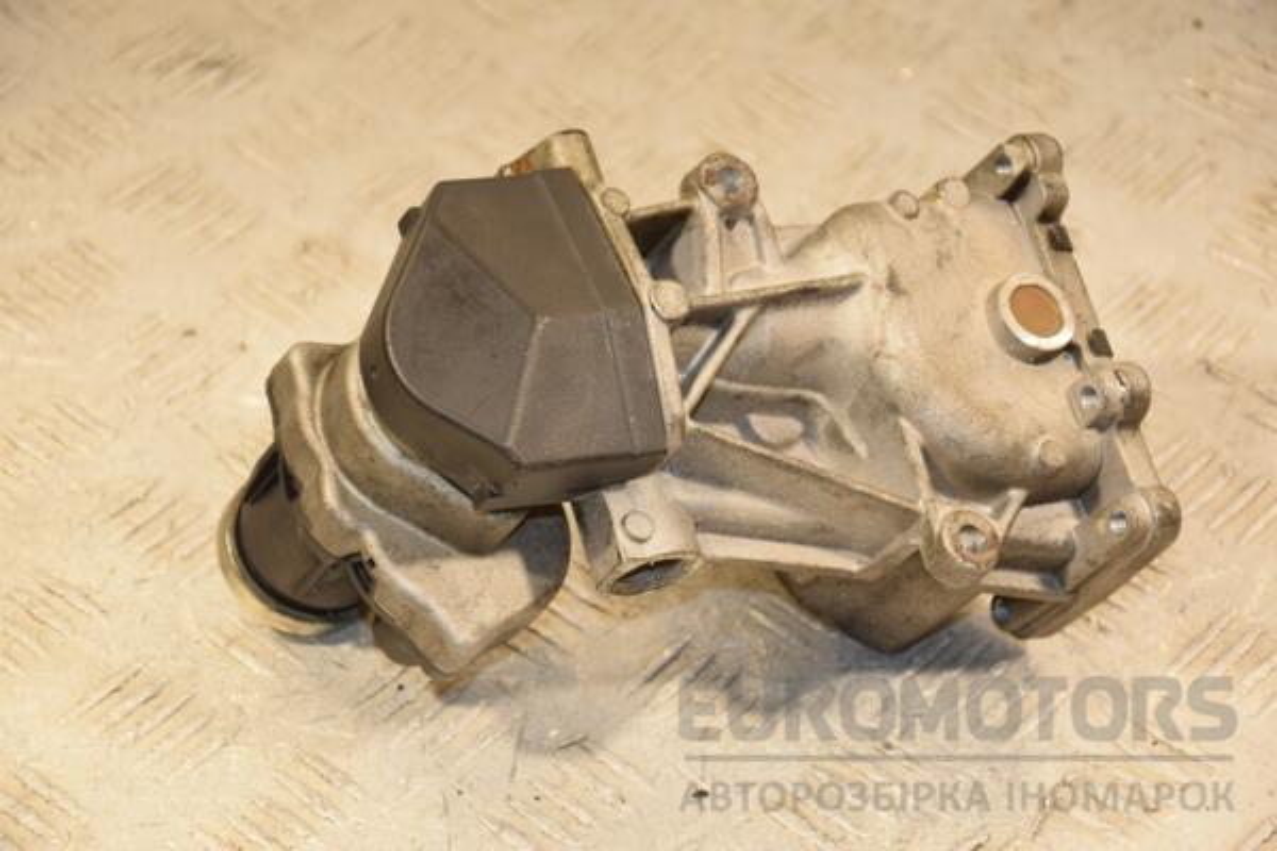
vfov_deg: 12.2
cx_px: 638
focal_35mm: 112
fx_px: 3990
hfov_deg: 18.2
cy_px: 426
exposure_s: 1/200
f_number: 5.3
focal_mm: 75
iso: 800
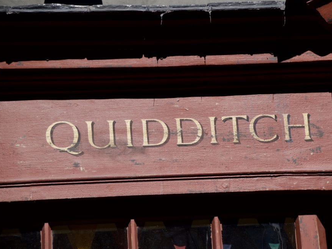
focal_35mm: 178
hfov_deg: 11.1
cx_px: 191
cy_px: 120
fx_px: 1703
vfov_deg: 8.4
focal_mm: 105
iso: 250
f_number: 6.3
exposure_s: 1/2000
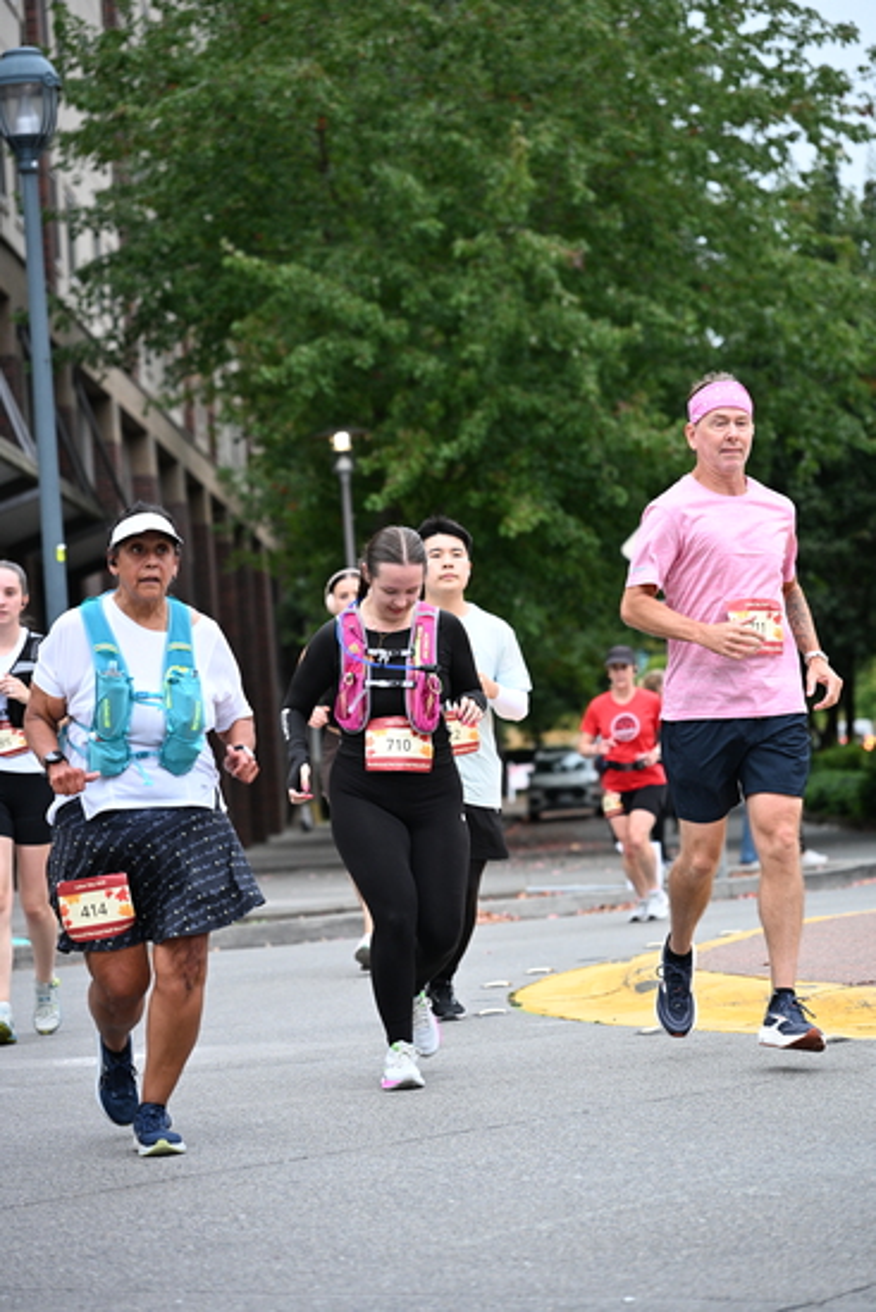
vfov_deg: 17.1
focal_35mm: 120
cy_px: 656
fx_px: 4377
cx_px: 438
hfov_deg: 11.4
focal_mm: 120
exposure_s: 1/640
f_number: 4
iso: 1600
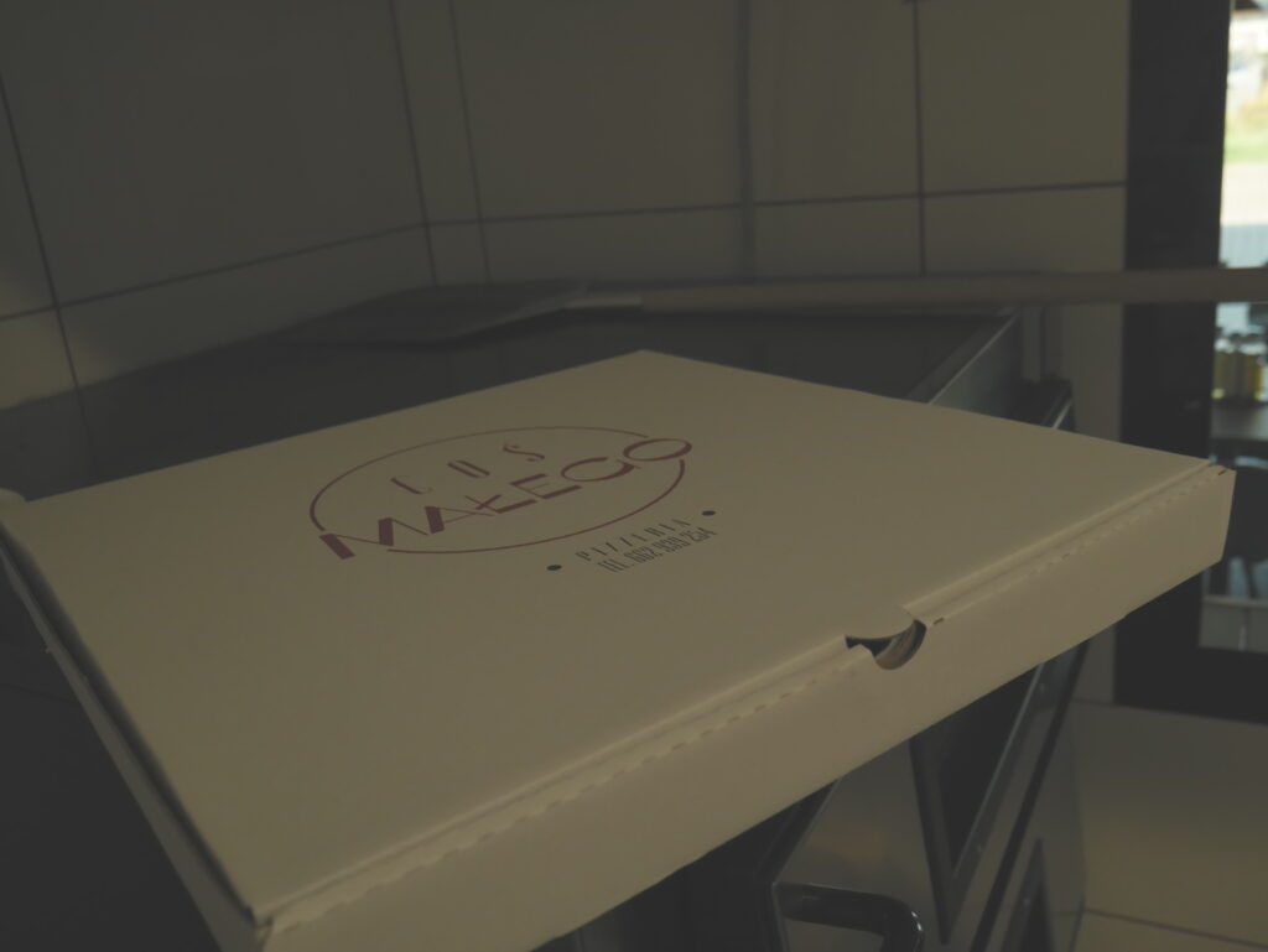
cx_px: 634
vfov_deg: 44.2
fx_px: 1173
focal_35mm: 32
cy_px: 476
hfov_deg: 56.8
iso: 800
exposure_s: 1/500
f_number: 4.5
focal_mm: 16
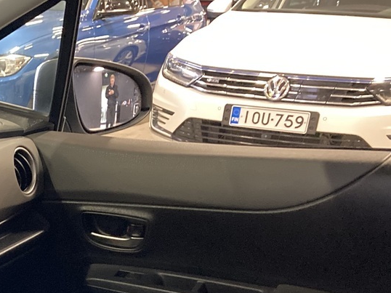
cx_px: -101
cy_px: 365
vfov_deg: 18.5
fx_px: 847
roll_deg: -1.7
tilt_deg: -24.7
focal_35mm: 75
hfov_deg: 23.4
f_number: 1.8
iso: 640
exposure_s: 1/27
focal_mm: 3.99
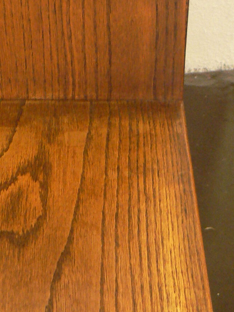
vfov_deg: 18.8
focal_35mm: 104
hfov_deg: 14.2
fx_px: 937
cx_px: 72
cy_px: 96
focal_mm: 6
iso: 200
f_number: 2.8
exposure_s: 1/20
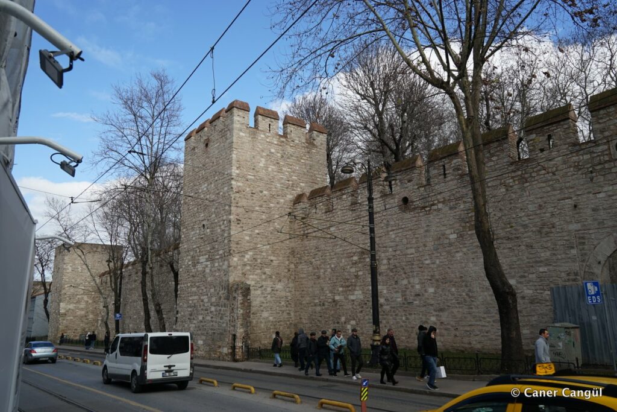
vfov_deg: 49.6
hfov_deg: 69.4
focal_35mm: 26
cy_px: 206
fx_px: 446
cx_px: 308
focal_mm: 26
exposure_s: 1/160
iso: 100
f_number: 8
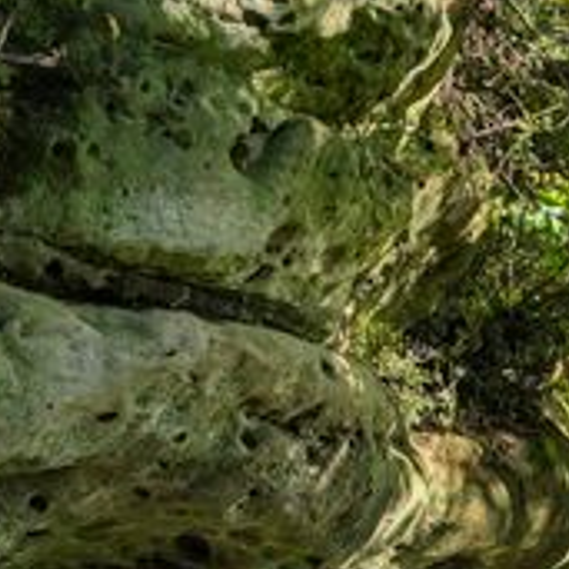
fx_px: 1841
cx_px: 346
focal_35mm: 99
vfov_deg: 17.2
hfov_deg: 17.5
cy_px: 572
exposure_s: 1/703
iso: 46
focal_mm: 6.81
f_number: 1.85
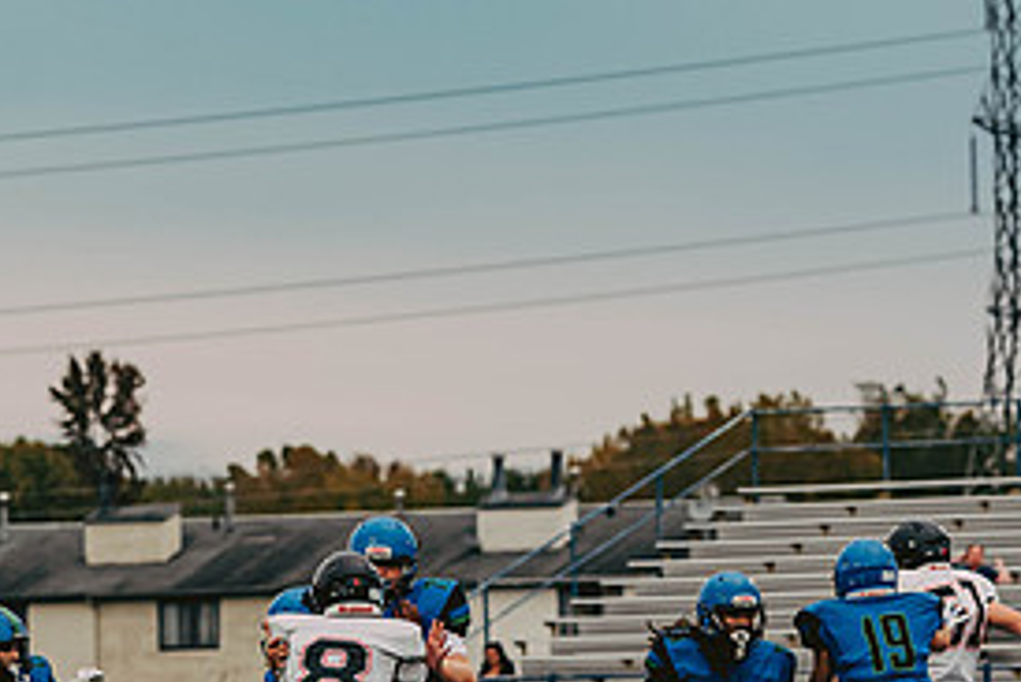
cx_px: 193
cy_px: 776
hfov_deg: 6.4
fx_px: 9165
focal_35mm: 323
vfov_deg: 4.3
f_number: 3.2
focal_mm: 105
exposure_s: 1/640
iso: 800
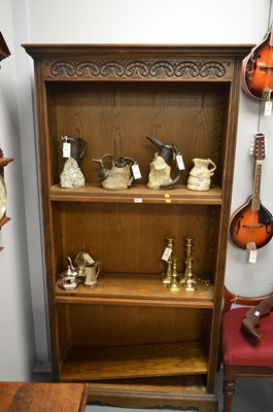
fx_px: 308
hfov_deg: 47.7
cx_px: 136
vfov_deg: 67.5
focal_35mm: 27
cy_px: 206
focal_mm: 18
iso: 640
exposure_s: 1/15
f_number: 3.5
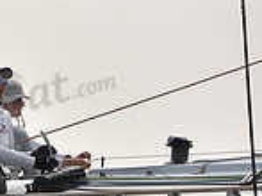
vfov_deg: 2.2
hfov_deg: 2.9
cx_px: -226
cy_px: 225
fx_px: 5180
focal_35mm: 685
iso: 250
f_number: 7.1
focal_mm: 180
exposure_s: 1/1250
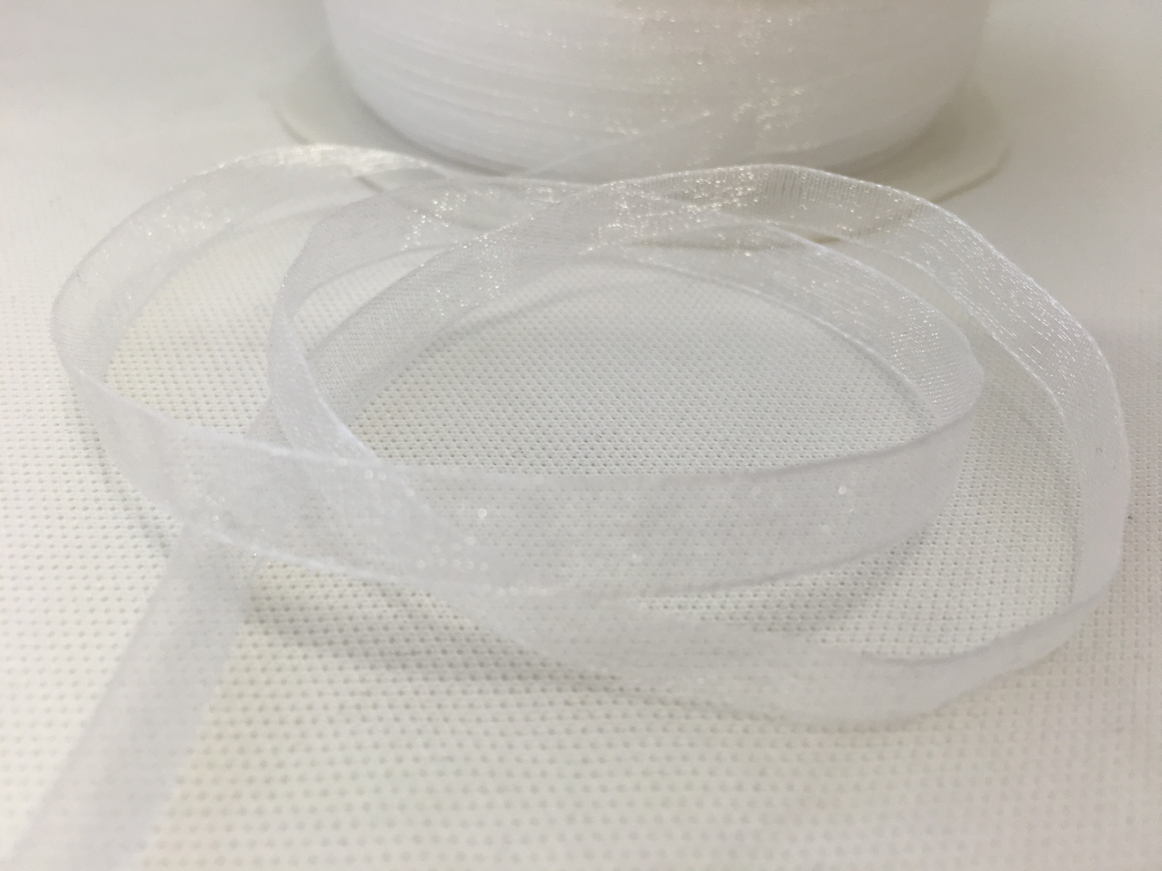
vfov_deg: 48.2
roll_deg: -3.0
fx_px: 973
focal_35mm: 29
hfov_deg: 61.7
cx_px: 581
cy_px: 436
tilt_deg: -37.7
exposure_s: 1/100
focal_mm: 4.15
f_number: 2.2
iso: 40
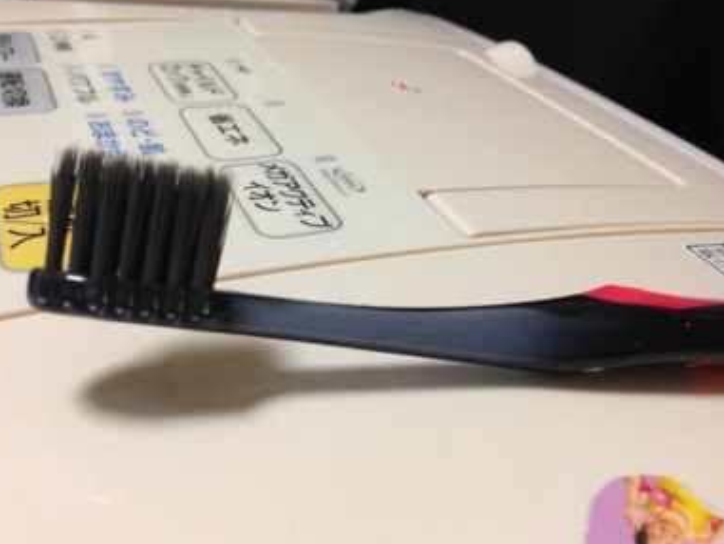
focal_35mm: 39
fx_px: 816
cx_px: 348
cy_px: 262
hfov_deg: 47.8
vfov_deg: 36.8
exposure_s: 1/20
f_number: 2.4
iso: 250
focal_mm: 4.13
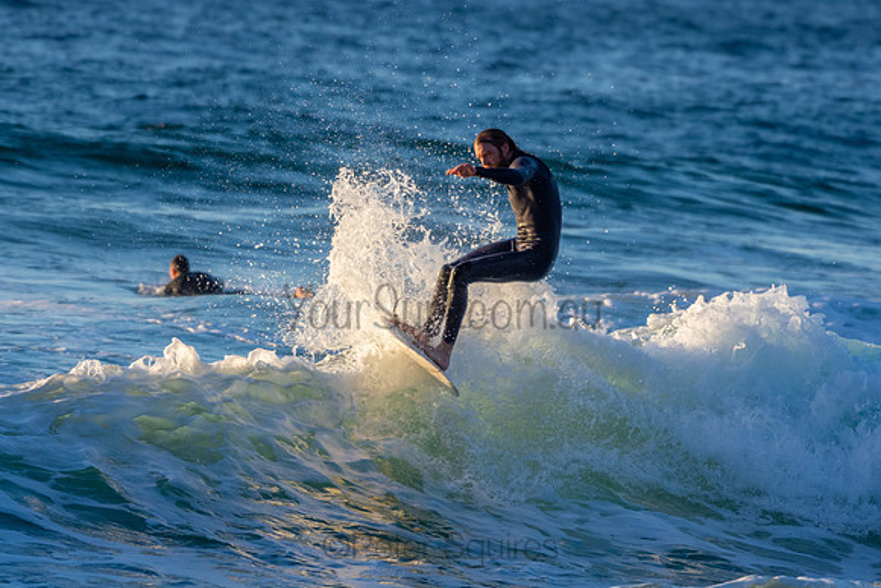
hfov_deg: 3.6
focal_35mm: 570
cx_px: 440
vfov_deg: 2.4
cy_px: 294
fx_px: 13952
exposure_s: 1/1250
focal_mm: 380
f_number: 5.6
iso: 640
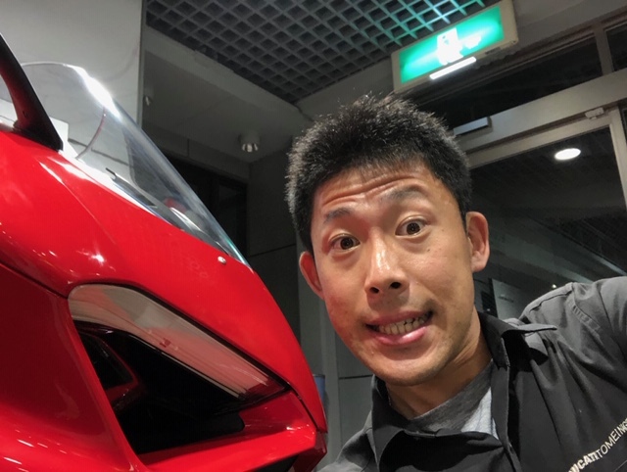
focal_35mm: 32
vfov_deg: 44.3
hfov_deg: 56.7
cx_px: 314
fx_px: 580
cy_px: 236
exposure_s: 1/40
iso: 160
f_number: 2.2
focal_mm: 2.87
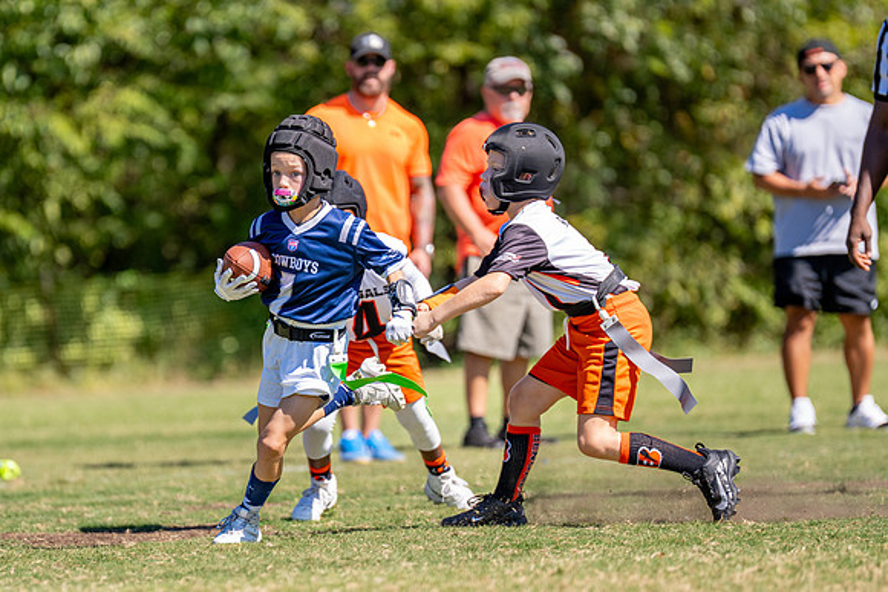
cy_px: 328
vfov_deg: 4.4
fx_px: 7705
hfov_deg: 6.6
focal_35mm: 312
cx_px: 292
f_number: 2.8
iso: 160
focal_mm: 200
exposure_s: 1/1600
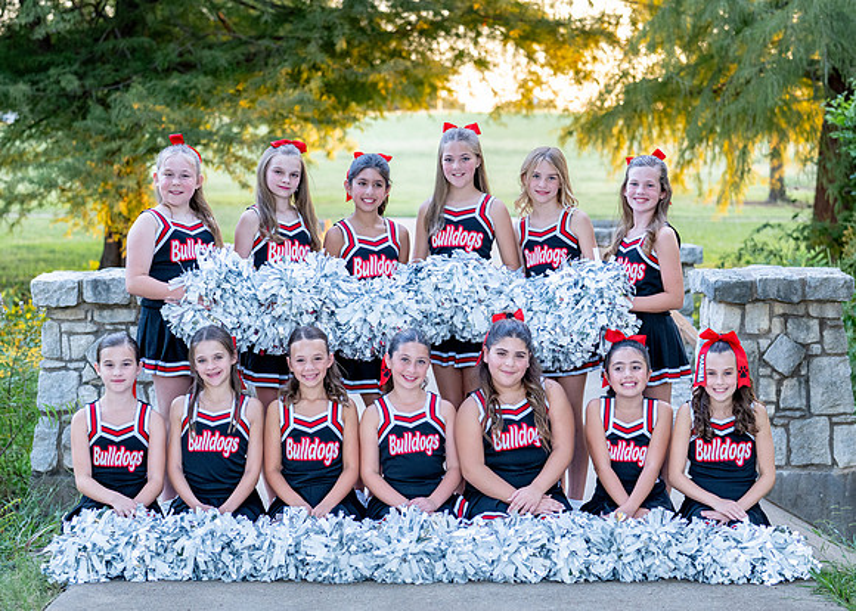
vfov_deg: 19.5
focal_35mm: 73
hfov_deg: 27.1
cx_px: 447
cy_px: 314
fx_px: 1778
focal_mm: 50
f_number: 2.2
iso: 800
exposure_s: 1/400
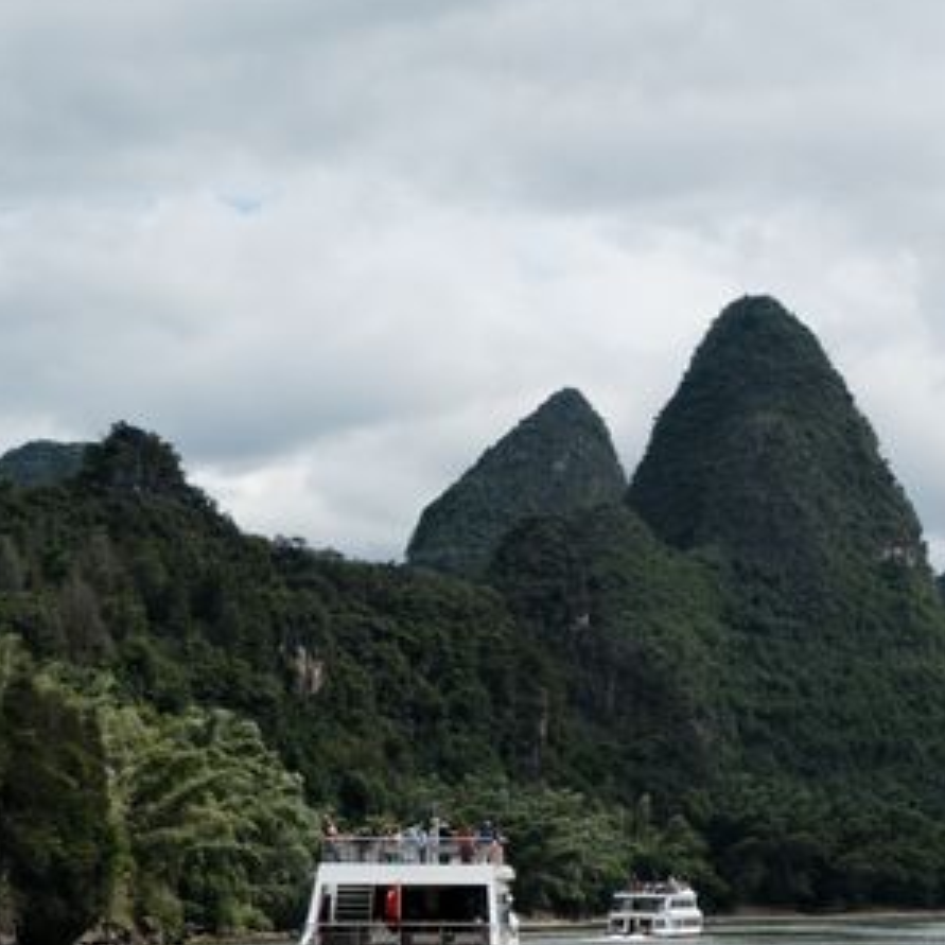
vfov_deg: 18.1
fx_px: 2965
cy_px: 571
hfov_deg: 17.1
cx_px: 1203
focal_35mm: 96
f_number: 5.6
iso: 320
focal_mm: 28
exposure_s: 1/1600
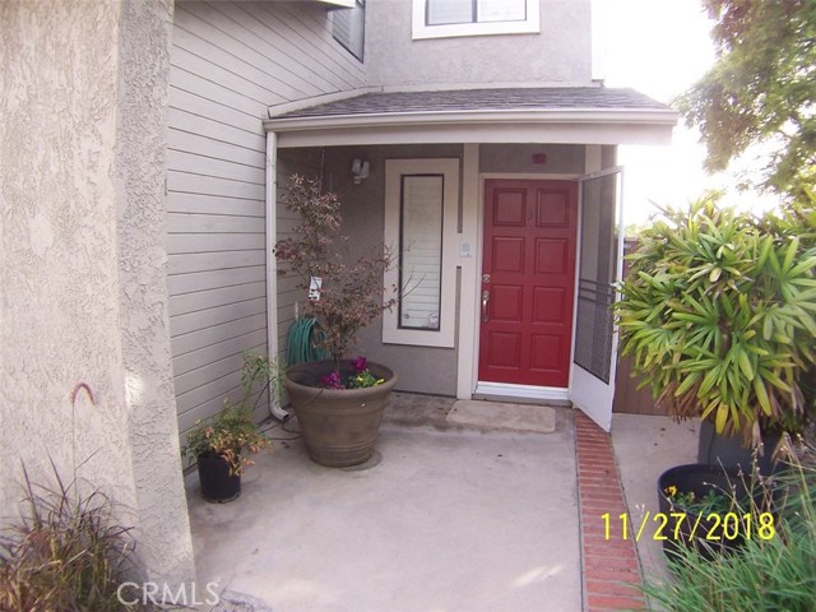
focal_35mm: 33
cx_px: 408
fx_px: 778
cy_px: 306
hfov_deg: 55.4
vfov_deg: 42.9
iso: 80
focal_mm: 5.5
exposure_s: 1/60
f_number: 3.4
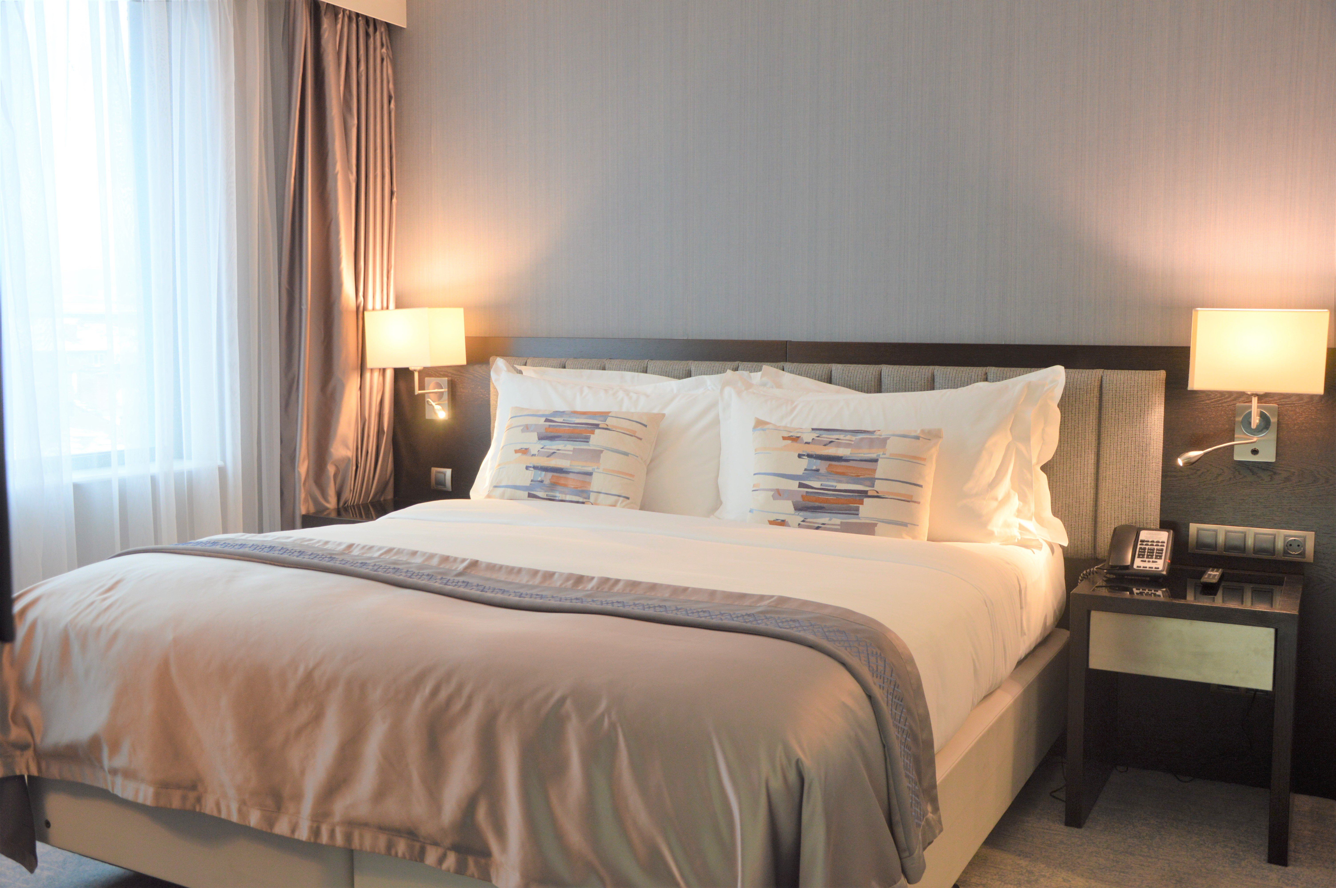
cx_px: 668
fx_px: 1224
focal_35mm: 33
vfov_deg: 39.9
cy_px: 444
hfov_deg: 57.3
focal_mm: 22
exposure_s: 1/25
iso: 400
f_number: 3.8
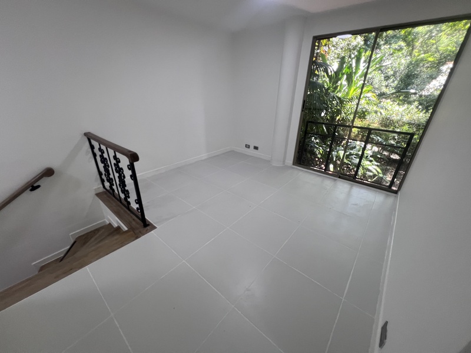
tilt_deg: -28.1
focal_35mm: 13
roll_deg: -3.9
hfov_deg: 106.2
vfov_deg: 89.9
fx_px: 177
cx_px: 236
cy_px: 176
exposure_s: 1/120
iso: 160
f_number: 1.8
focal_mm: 1.57
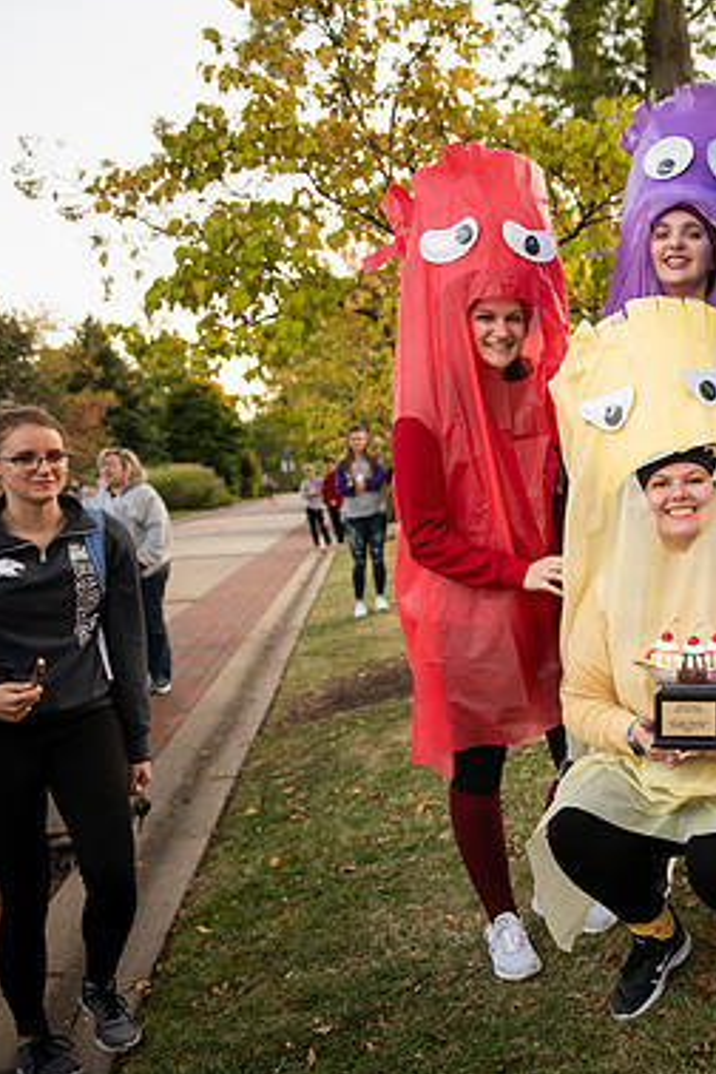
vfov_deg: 45.4
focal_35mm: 43
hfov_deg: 29.1
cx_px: 725
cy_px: 547
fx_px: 1283
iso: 1000
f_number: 3.5
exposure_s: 1/320
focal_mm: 28
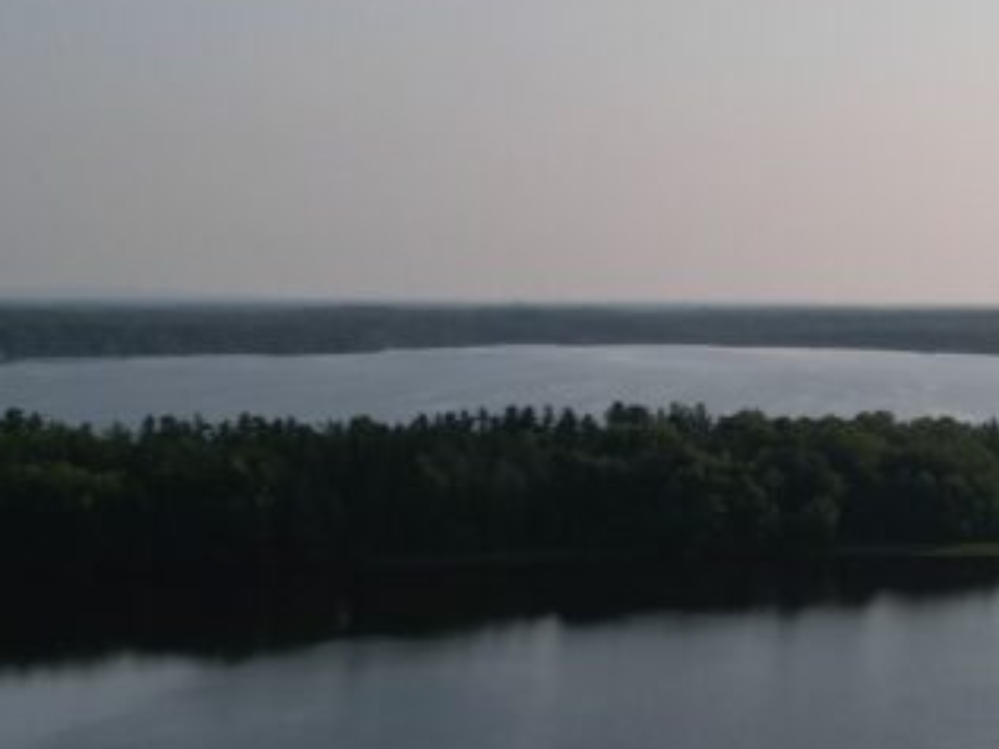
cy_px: 209
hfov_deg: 22.1
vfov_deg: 18.1
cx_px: 1231
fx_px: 2338
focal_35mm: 81
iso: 140
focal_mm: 6.72
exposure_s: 1/6000
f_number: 1.7
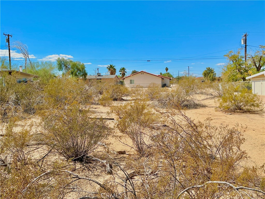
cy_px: 100
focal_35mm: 29
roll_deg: +2.0
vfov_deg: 48.2
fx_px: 222
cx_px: 132
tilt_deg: -2.5
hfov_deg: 61.7
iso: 25
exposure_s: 1/2427
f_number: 1.8
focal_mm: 3
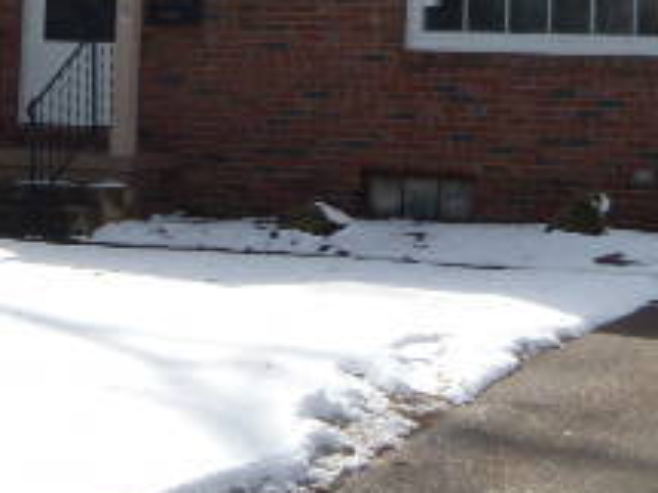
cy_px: 18
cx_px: 291
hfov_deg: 18.4
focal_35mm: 107
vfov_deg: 13.7
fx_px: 2033
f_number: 8.5
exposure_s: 1/160
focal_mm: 6.4
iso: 80
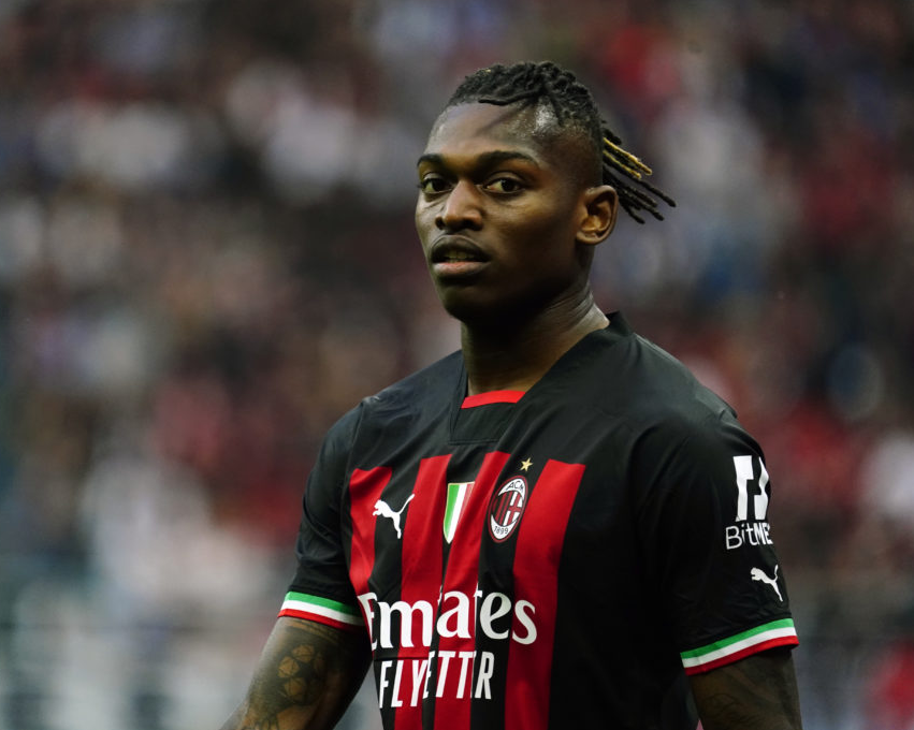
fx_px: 18332
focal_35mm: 678
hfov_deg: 2.9
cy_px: 366
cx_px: 405
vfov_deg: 2.3
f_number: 6.3
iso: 4000
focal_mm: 600
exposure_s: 1/1000
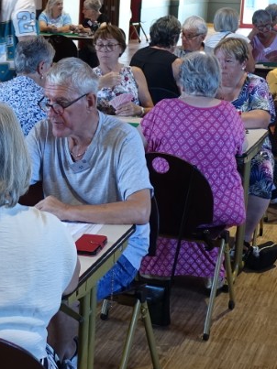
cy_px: 189
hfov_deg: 16.7
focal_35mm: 88
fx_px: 939
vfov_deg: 22.3
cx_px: 57
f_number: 2.8
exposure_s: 1/40
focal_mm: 11.56
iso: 250
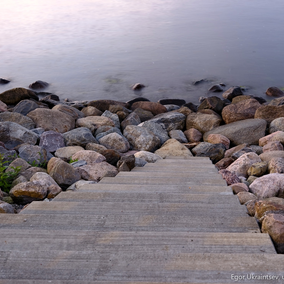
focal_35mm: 44
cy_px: 142
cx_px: 158
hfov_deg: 38.3
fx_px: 408
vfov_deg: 38.3
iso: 100
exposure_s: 2.1
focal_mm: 46.5
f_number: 5.6
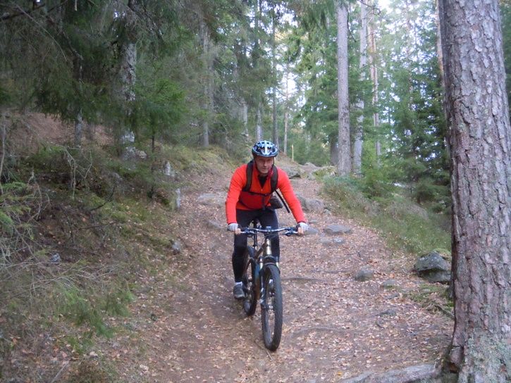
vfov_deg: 36.8
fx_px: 576
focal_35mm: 39
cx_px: 256
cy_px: 192
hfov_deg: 47.9
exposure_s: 1/250
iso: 1600
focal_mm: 7.1
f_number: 3.7
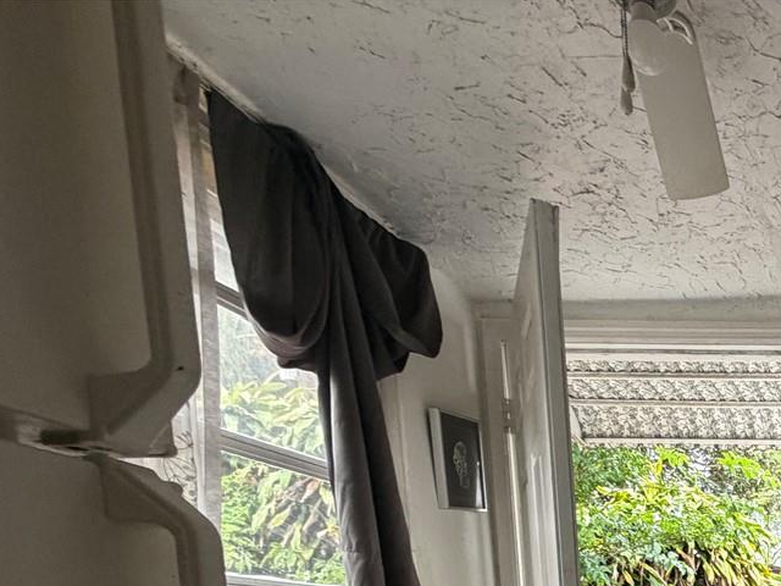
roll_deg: +1.0
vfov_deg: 32.4
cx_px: 959
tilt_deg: -6.9
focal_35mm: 35
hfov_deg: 37.8
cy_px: 730
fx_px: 790
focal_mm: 2.22
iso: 250
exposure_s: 1/120
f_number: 2.2
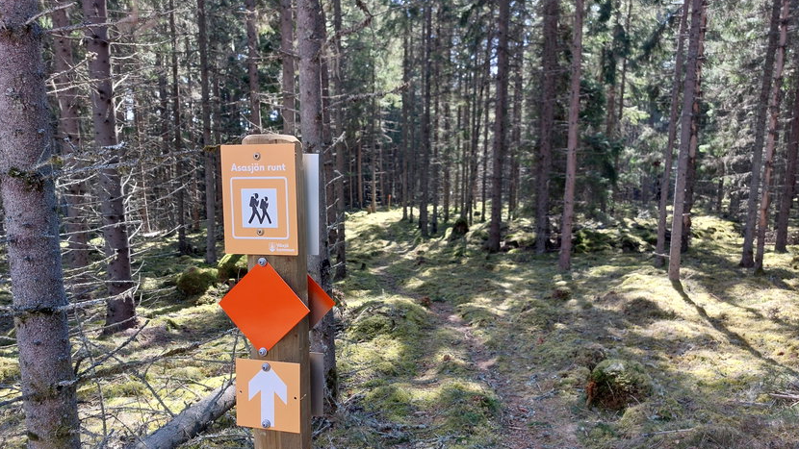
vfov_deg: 41.4
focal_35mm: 28
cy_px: 262
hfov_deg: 67.9
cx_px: 402
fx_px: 593
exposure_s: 1/118
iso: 25
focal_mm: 5.23
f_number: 1.8
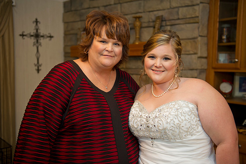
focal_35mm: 42
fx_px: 287
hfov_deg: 46.4
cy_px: 82
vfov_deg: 31.9
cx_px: 123
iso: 640
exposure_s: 1/60
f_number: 2.8
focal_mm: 42
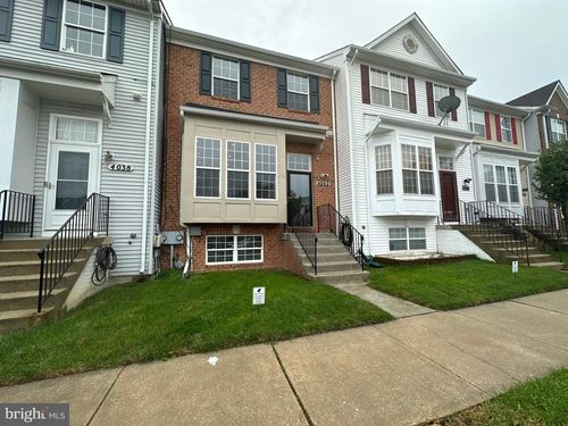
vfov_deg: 85.7
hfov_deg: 102.1
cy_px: 213
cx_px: 284
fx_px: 230
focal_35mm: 14
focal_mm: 2.22
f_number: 2.2
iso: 40
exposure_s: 1/1006
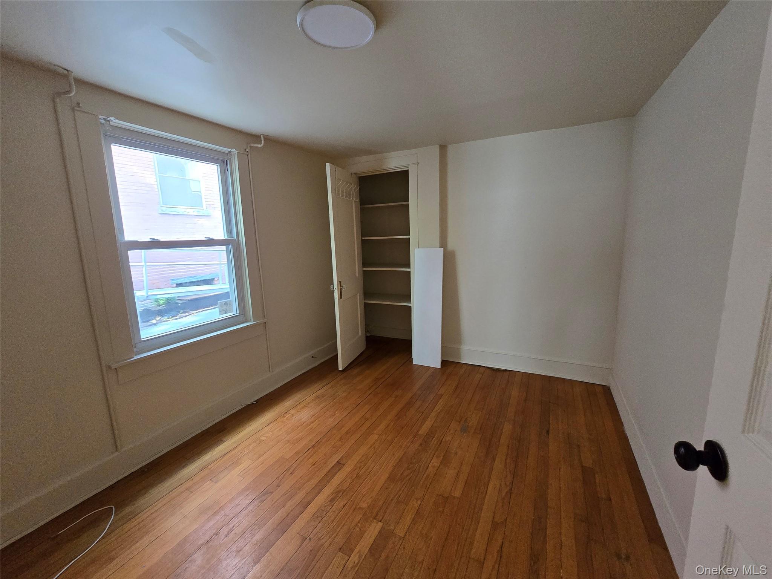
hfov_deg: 106.2
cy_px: 290
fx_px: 290
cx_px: 386
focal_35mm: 13
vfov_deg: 89.9
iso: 800
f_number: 2.2
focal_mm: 2.2
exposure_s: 1/60
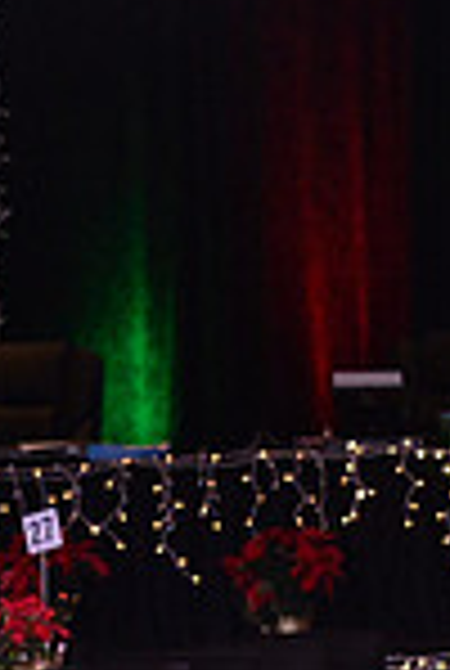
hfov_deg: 3.9
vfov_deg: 5.9
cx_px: 1062
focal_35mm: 349
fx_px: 6513
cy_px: 686
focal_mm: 90
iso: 2000
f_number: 6.3
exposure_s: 1/250
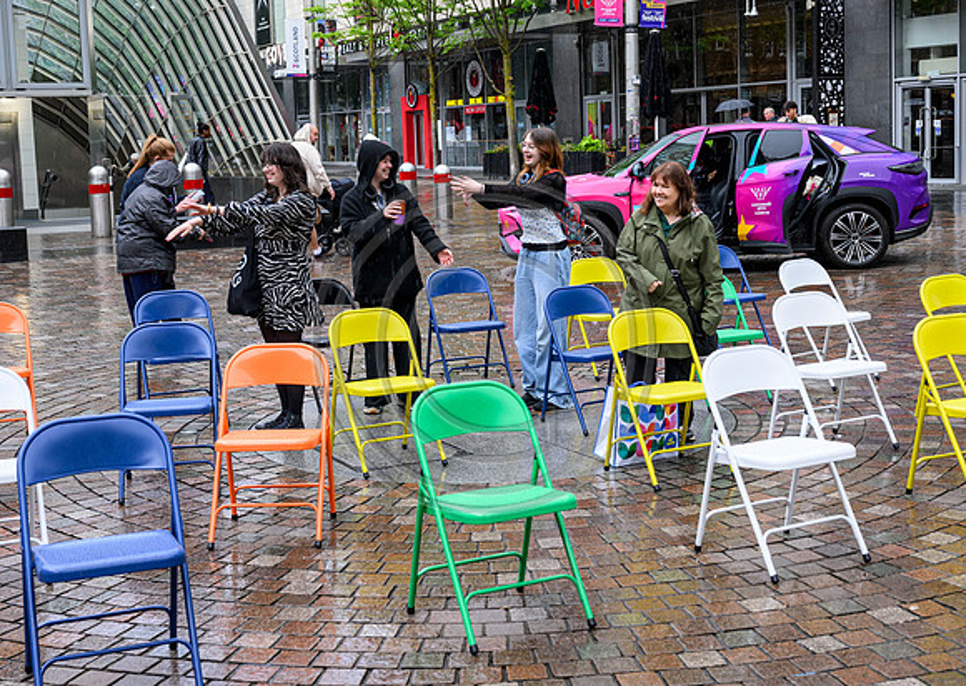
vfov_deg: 29.9
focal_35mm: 47
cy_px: 260
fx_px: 1279
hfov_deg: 41.4
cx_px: 509
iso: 500
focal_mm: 36
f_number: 5.6
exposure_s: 1/320
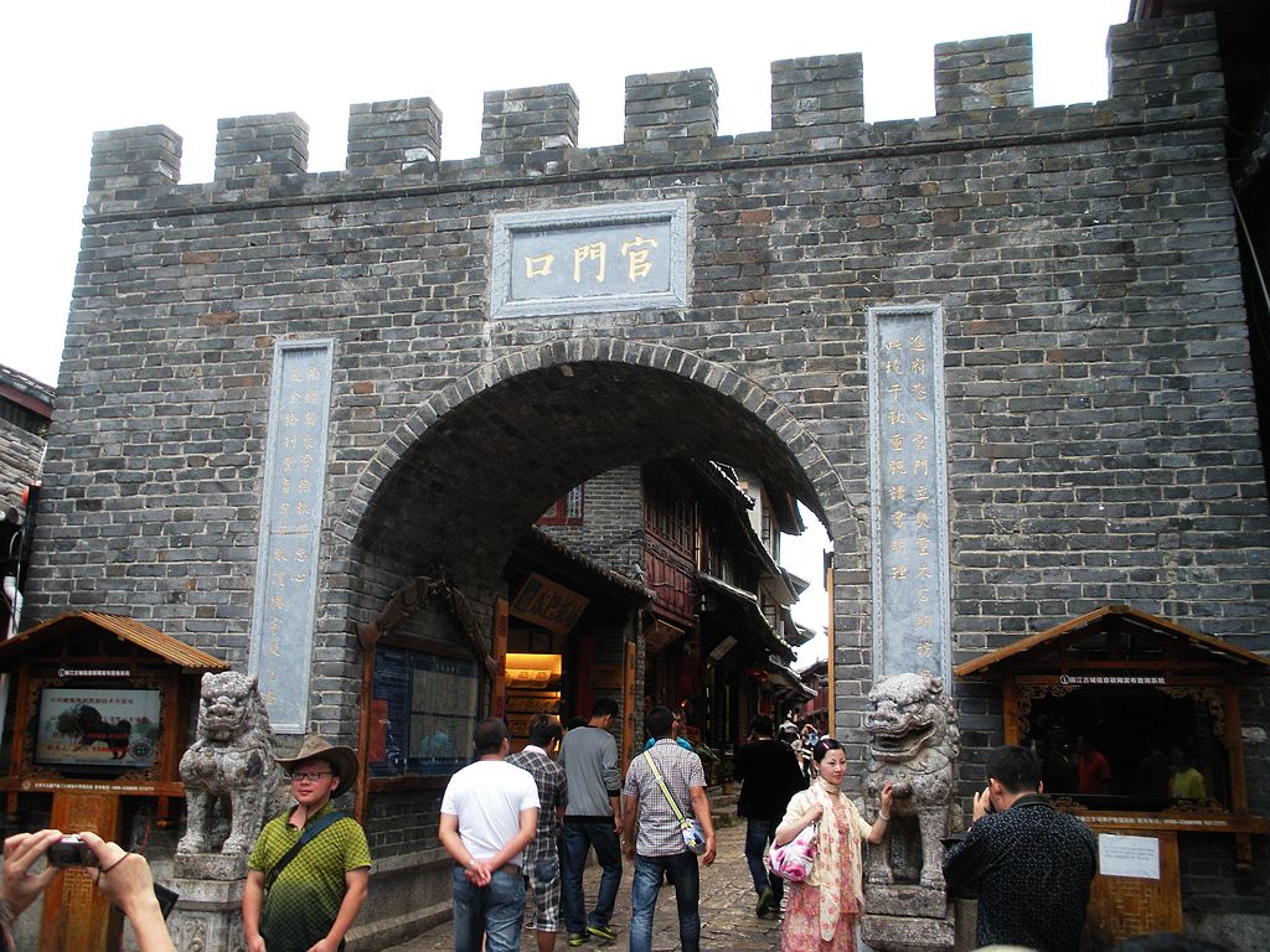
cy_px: 476
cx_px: 635
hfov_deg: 51.4
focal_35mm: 36
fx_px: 1321
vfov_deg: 39.7
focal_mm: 6.3
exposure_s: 1/59.8
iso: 133
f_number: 3.5
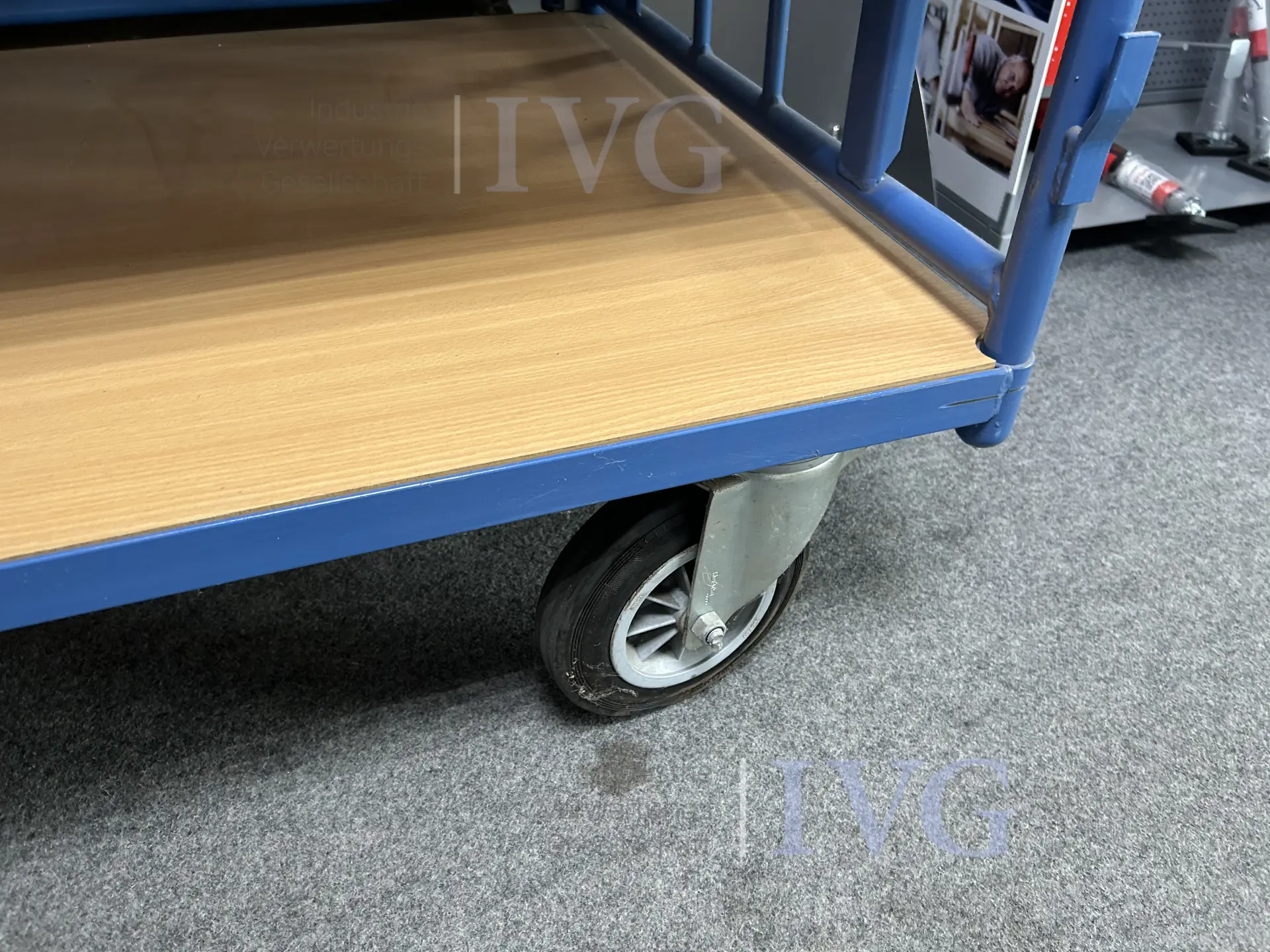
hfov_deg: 67.3
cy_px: 476
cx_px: 635
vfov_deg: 53.1
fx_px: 954
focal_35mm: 26
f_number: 1.5
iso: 160
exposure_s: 1/50
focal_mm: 5.7
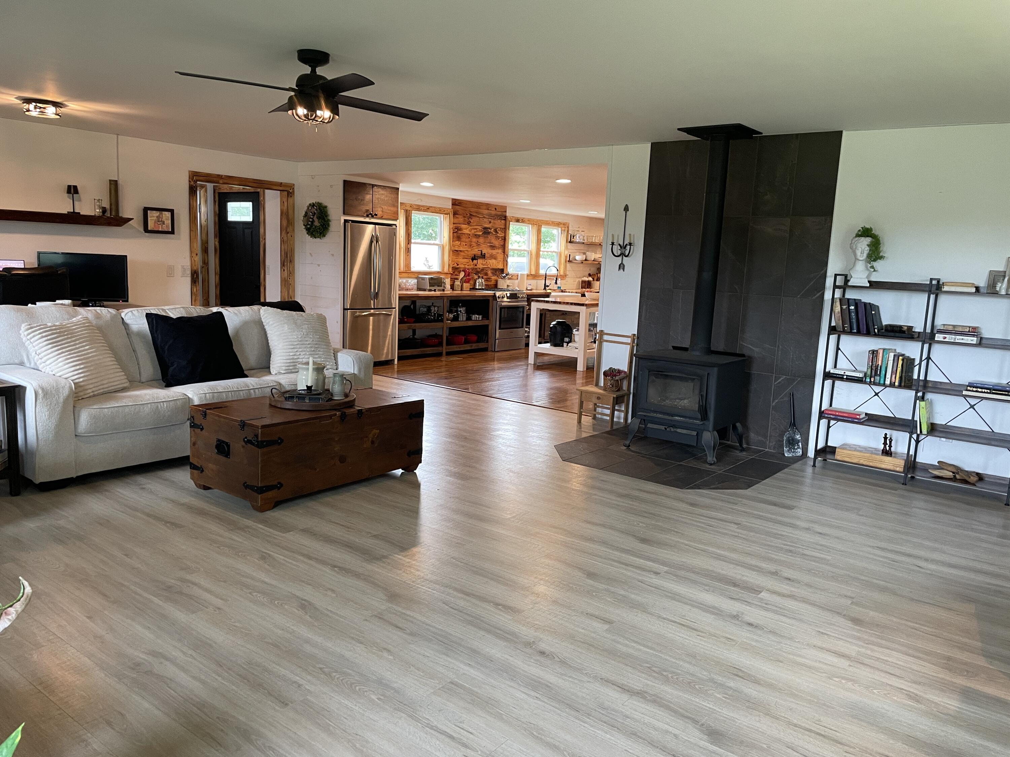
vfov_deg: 53.1
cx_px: 505
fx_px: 759
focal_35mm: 26
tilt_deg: -9.5
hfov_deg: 67.3
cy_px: 378
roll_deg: -2.4
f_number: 1.6
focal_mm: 4.2
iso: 160
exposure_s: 1/60
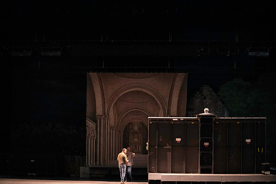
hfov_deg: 28.8
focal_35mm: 70
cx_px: 138
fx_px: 537
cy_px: 92
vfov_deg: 19.5
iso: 25600
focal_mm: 70
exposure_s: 1/320
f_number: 2.8
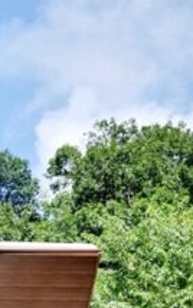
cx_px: -372
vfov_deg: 11.8
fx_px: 1437
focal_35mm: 171
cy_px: 424
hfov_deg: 7.0
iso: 200
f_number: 11
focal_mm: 35
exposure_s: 1/160
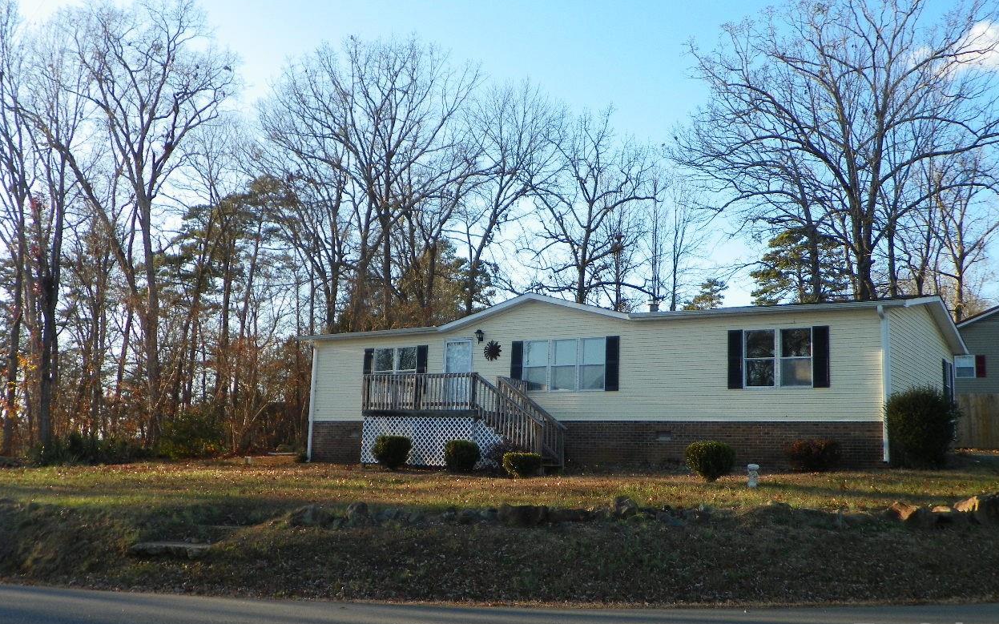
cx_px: 506
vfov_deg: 34.4
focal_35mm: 37
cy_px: 333
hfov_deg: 52.8
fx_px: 1007
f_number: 3.2
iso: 64
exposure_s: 1/250
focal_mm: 6.1
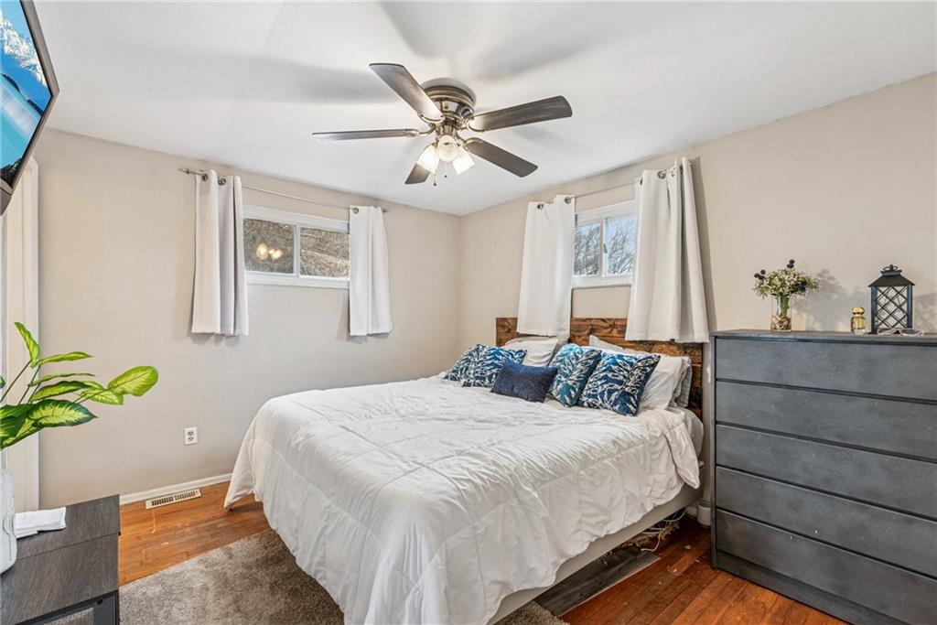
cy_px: 312
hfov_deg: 100.4
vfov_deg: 77.3
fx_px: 390
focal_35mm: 15
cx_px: 468
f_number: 11
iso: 50
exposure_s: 1/5
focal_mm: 15
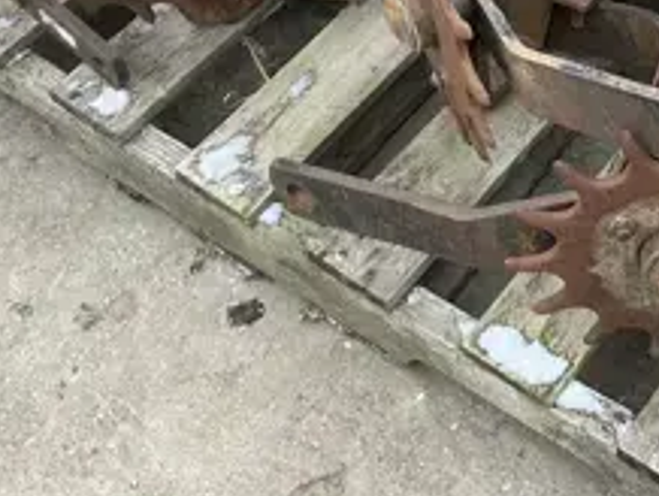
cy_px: -160
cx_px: 577
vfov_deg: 16.4
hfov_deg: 22.5
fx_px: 1620
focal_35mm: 85
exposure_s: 1/122
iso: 20
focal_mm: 3
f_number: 1.8
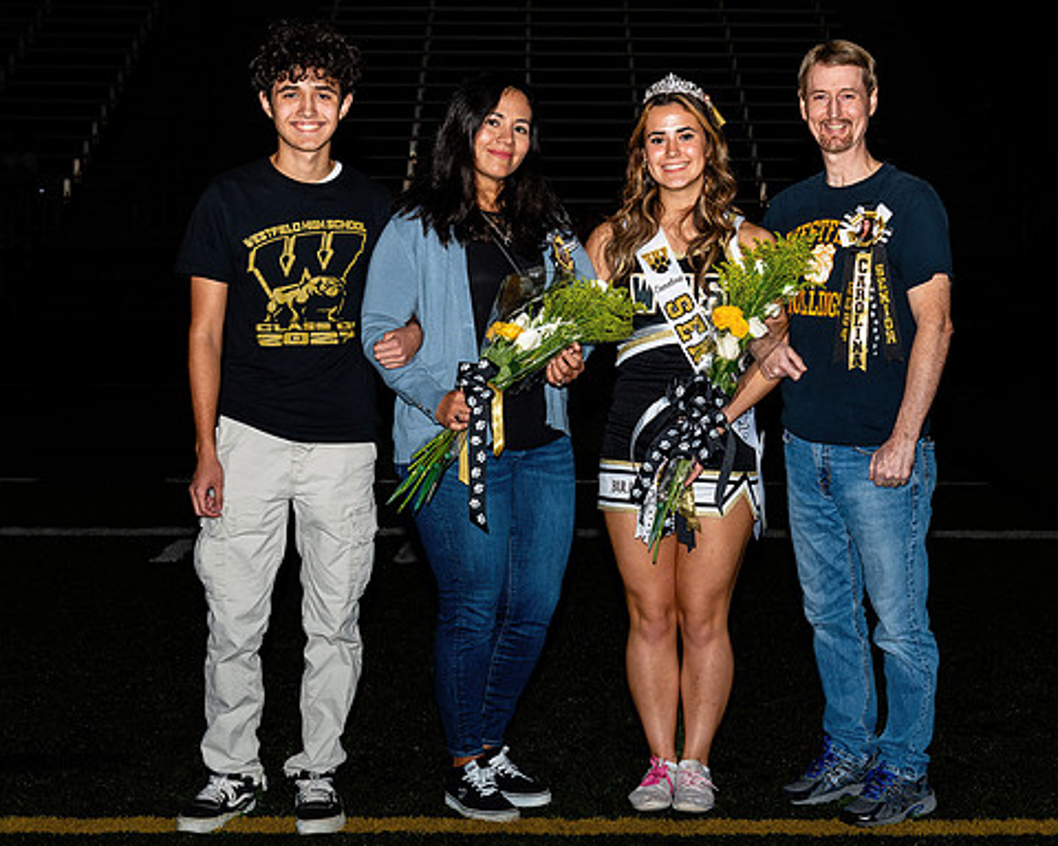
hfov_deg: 25.7
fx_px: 2317
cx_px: 581
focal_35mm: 74
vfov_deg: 20.7
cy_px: 425
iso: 320
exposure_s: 1/200
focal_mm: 38
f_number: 5
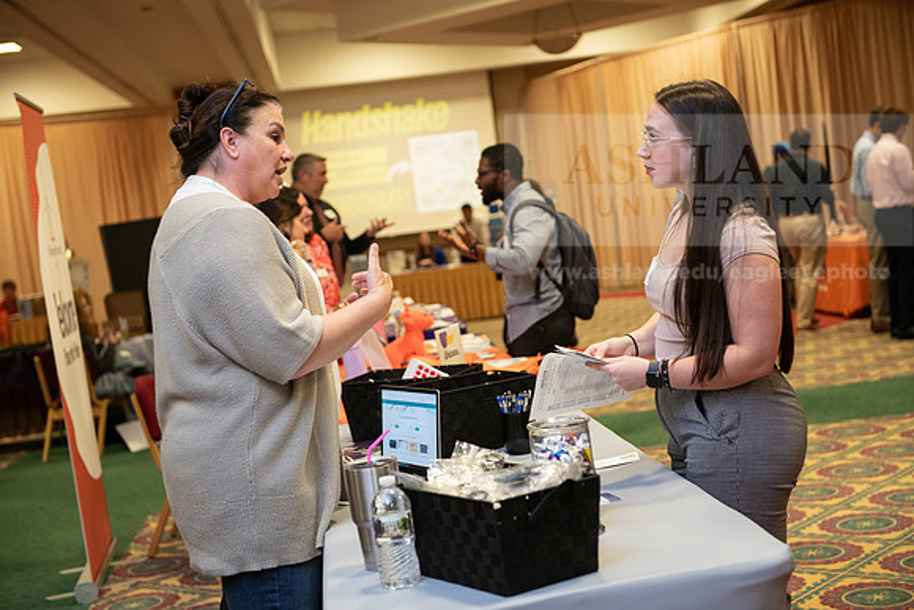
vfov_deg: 23.4
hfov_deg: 34.5
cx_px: 457
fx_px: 1473
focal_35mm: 58
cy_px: 305
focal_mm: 58
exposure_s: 1/125
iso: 1250
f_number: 3.2
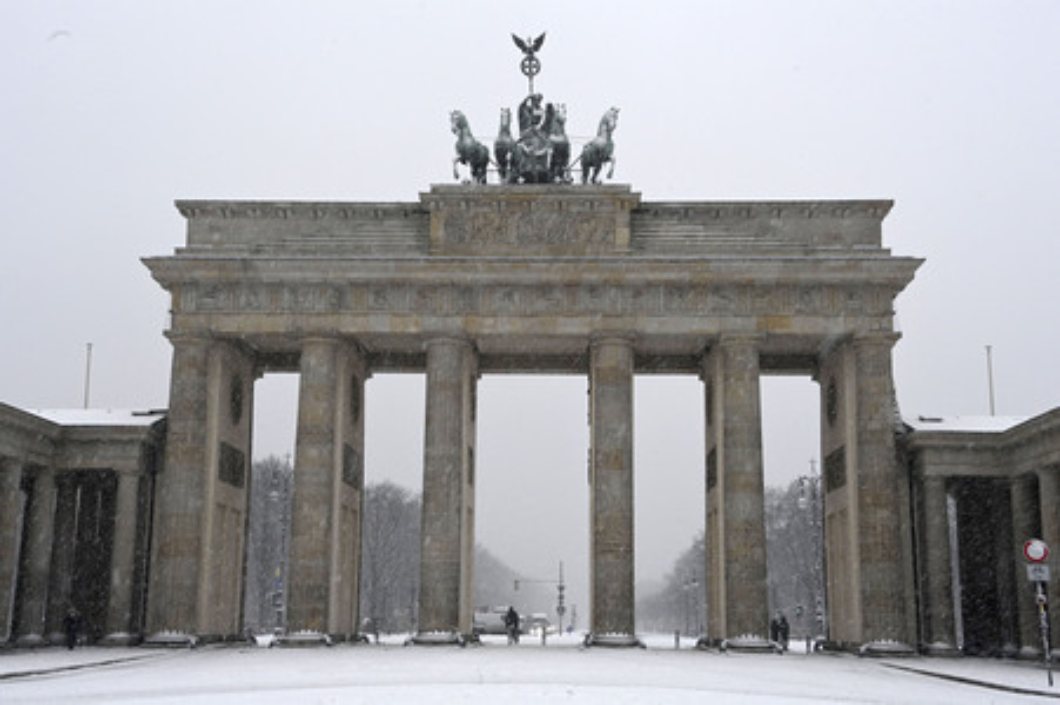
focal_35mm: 50
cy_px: 352
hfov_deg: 39.6
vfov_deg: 27.0
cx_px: 530
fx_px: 1471
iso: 1600
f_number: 11
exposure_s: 1/160
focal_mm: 50
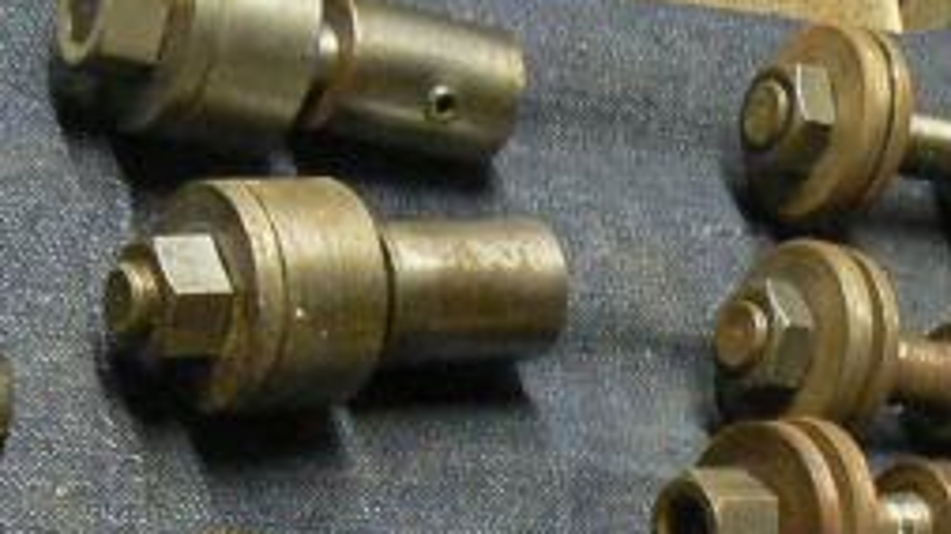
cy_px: 857
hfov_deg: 17.0
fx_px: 3125
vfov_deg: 9.4
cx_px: 56
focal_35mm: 124
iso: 400
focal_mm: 6
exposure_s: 1/10
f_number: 2.8
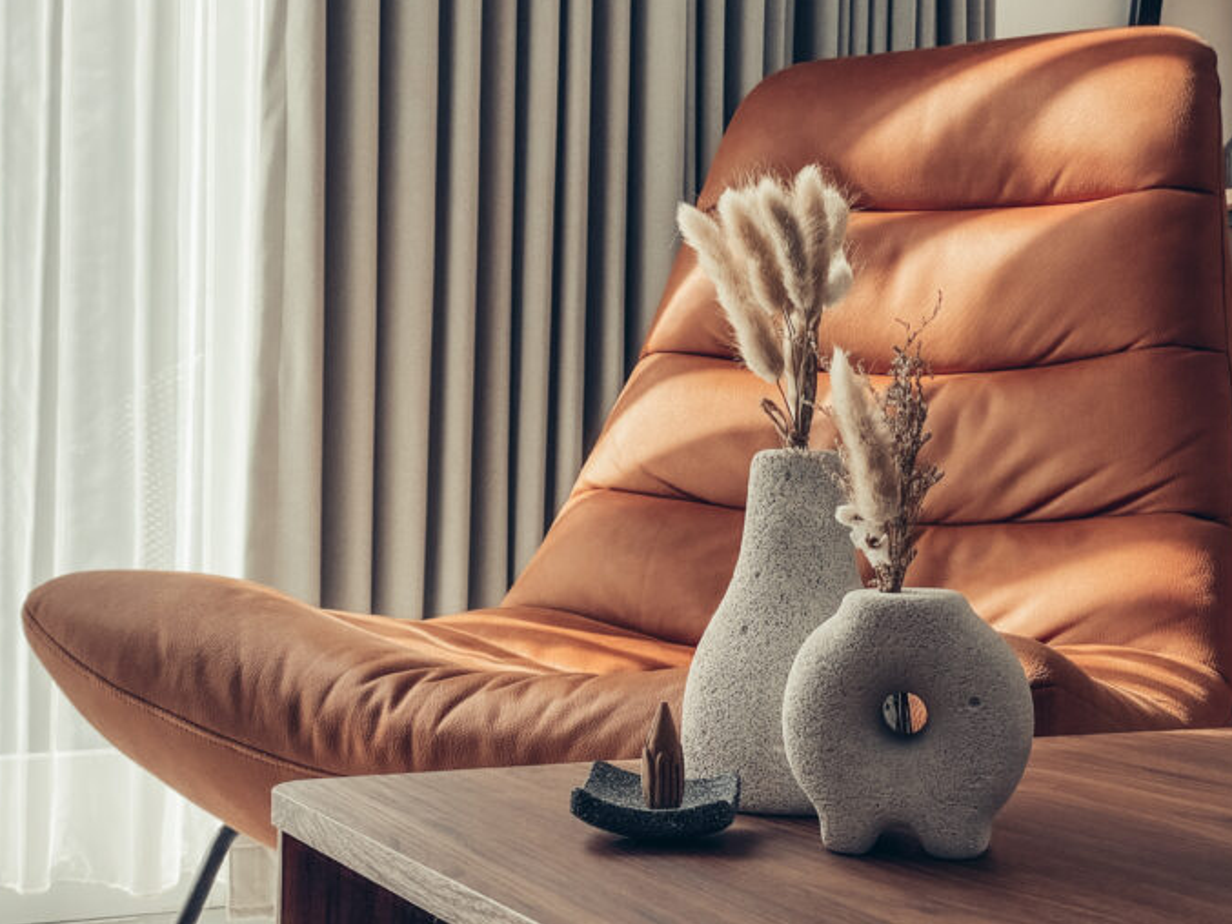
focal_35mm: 59
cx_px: 657
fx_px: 2100
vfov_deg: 24.8
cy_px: 473
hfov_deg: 32.7
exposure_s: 1/490
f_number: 2
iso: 20
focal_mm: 6
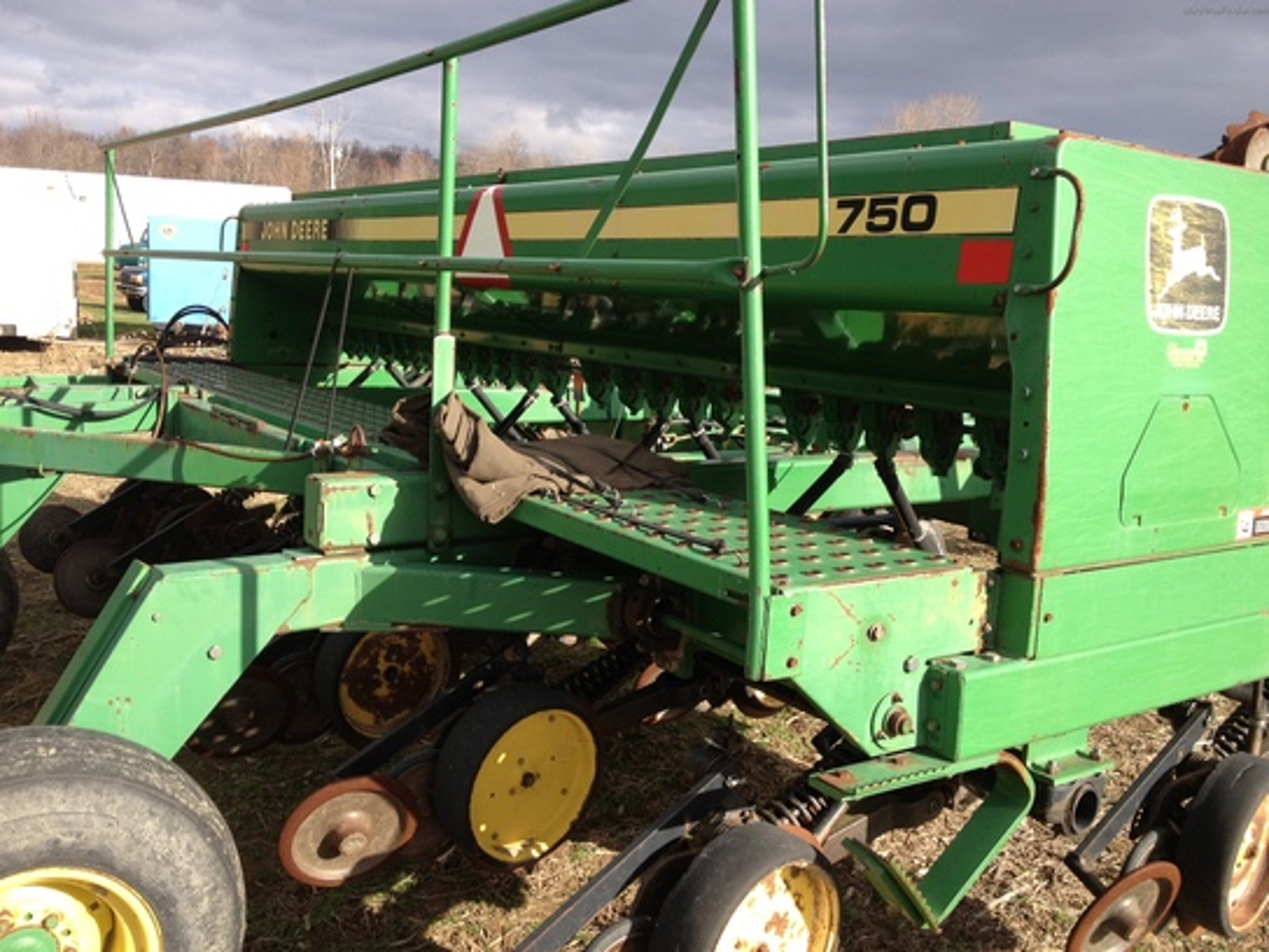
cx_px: 634
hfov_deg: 52.6
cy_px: 476
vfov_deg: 40.7
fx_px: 1283
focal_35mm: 35
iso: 50
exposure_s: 1/690
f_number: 2.4
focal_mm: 4.28
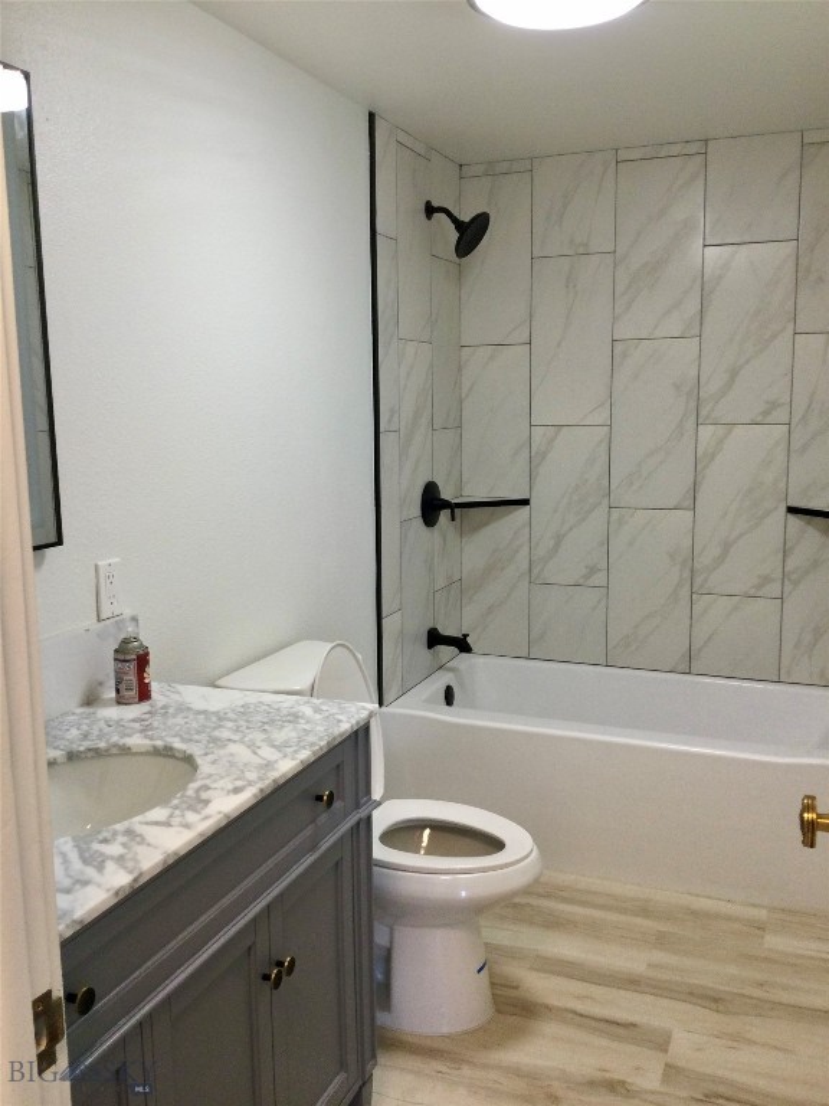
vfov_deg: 58.4
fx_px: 990
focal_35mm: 31
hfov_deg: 45.4
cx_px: 414
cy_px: 553
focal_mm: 3.3
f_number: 2.4
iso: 50
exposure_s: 1/30
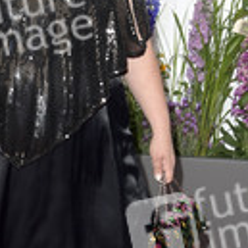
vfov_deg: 13.8
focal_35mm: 126
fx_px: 1021
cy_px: 125
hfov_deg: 13.8
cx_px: 50
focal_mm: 48
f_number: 6.3
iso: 640
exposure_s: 1/250
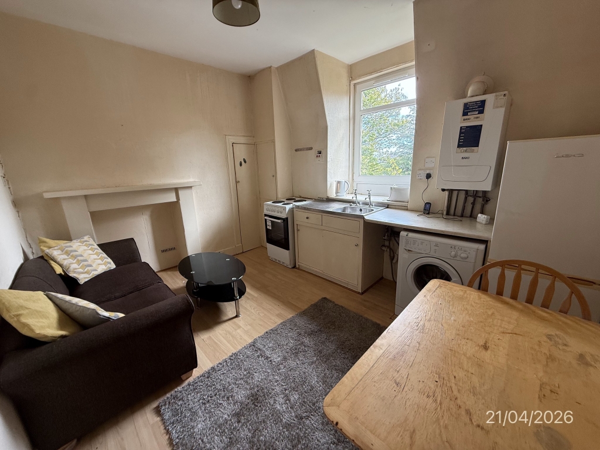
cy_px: 225
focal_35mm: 14
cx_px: 300
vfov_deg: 85.7
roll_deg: +1.4
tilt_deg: -14.6
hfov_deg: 102.1
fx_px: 243
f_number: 2.2
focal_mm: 2.22
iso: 125
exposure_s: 1/99
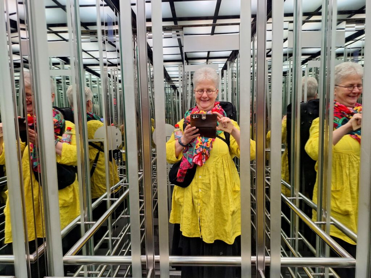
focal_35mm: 23
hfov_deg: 73.9
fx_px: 247
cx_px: 186
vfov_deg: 58.9
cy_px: 139
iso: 80
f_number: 1.8
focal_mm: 5.54
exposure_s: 1/50
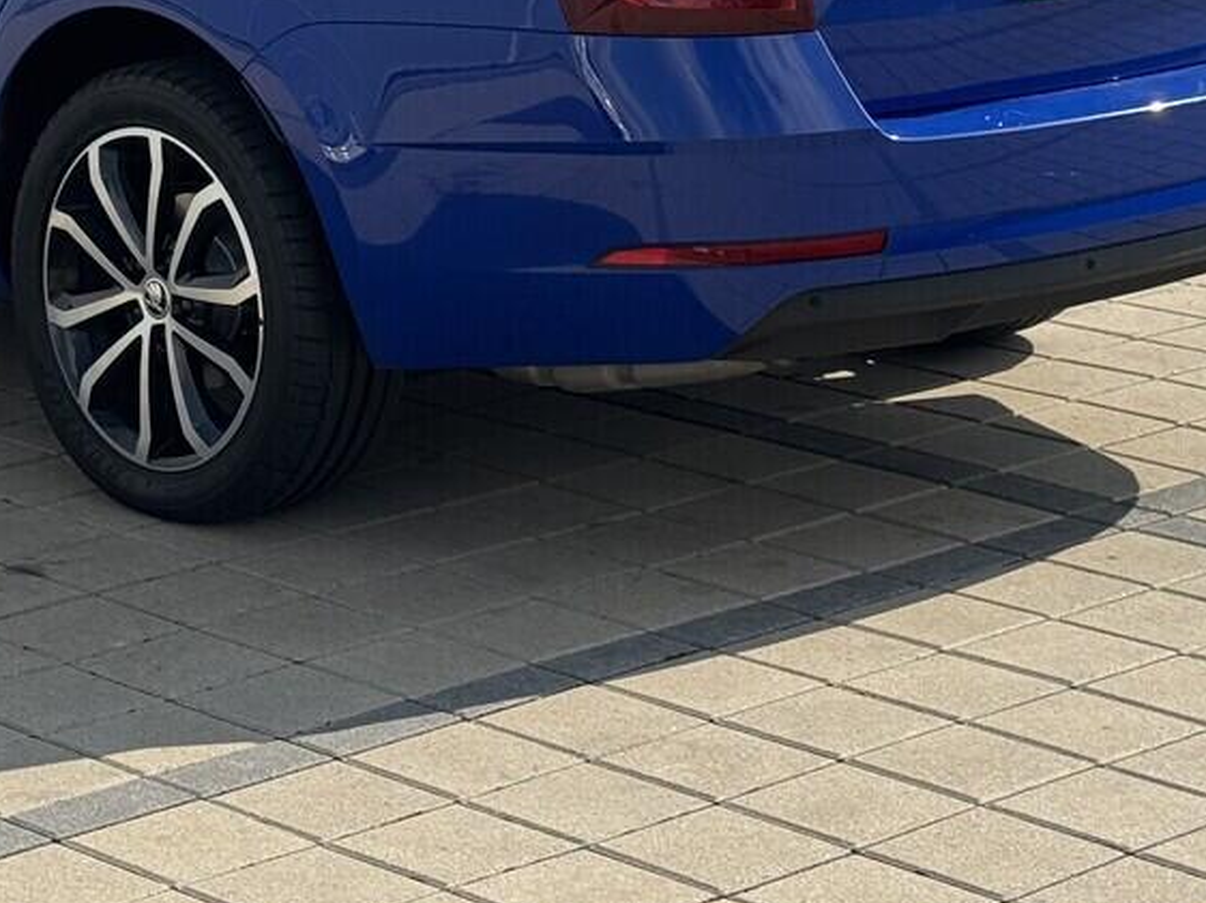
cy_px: -34
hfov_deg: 15.9
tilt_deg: -5.7
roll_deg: +1.4
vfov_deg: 11.9
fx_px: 4283
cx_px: 298
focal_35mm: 123
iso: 64
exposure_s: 1/3817
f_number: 1.78
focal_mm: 6.76
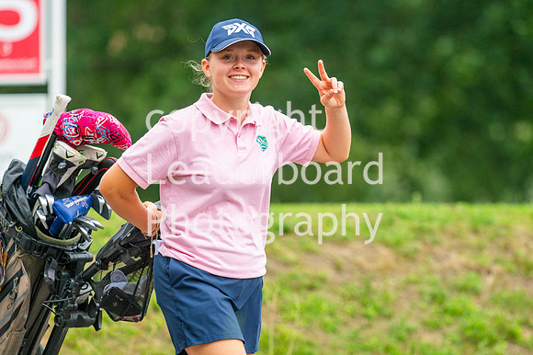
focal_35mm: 450
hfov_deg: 4.6
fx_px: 6658
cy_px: 178
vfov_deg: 3.1
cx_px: 266
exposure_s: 1/1250
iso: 400
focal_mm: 300
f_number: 4.5
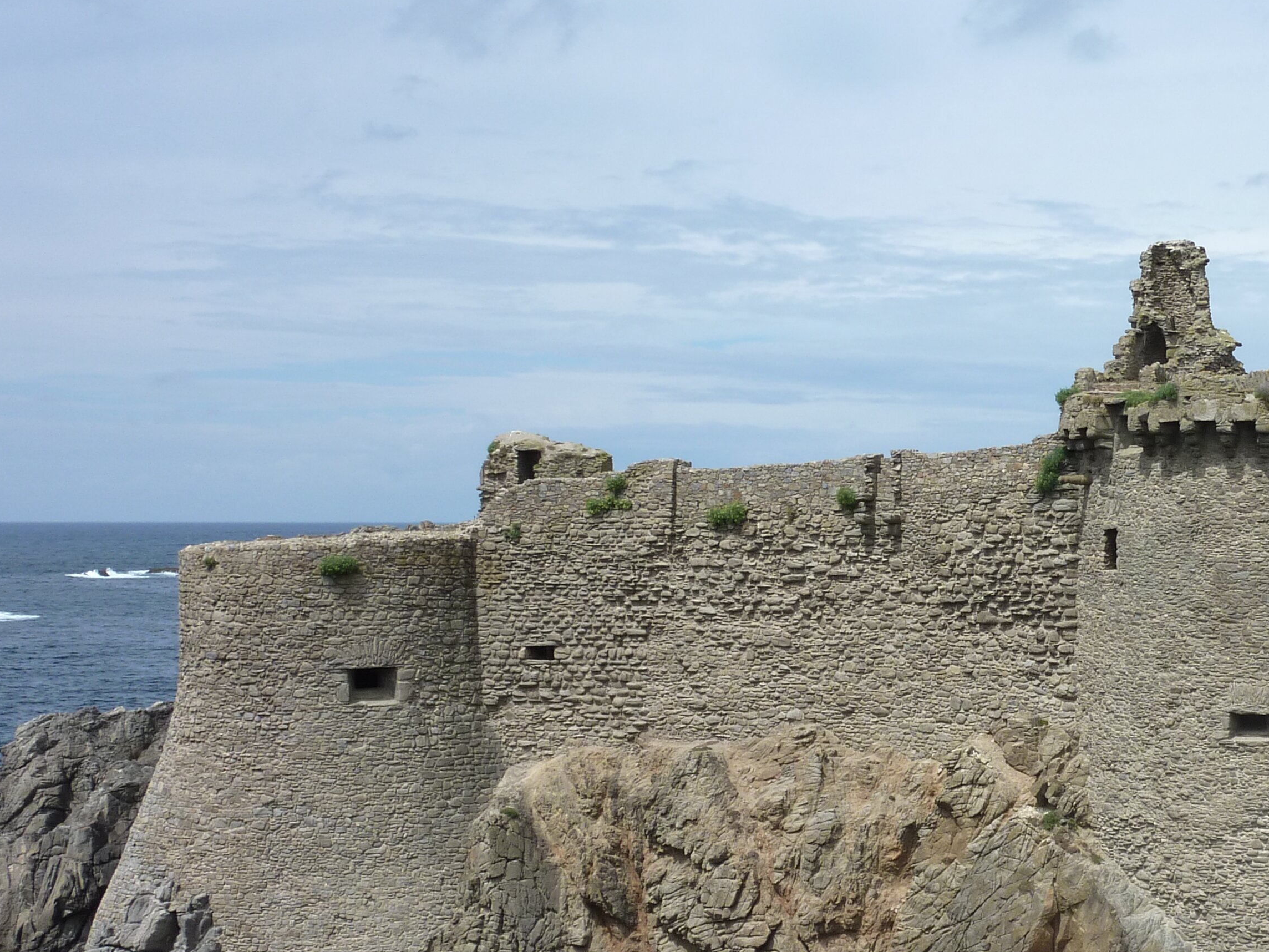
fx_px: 2163
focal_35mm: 59
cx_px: 996
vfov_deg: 24.5
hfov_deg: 31.9
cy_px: 716
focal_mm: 6.1
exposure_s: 1/500
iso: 125
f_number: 5.6
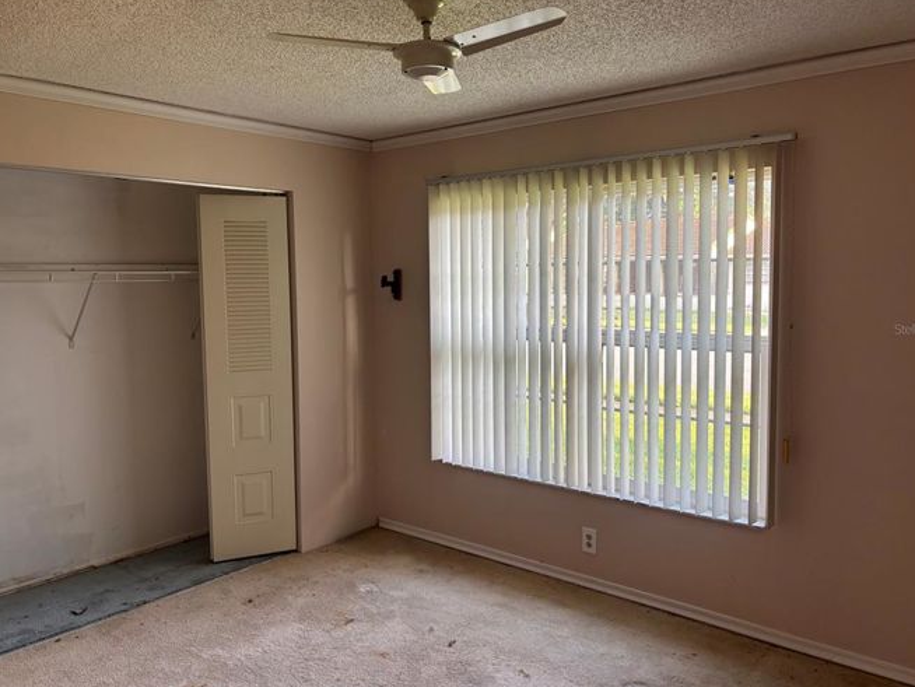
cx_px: 460
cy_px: 329
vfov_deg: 49.8
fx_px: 740
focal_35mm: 28
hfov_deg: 63.4
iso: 100
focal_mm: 5.96
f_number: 1.6
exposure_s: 1/121
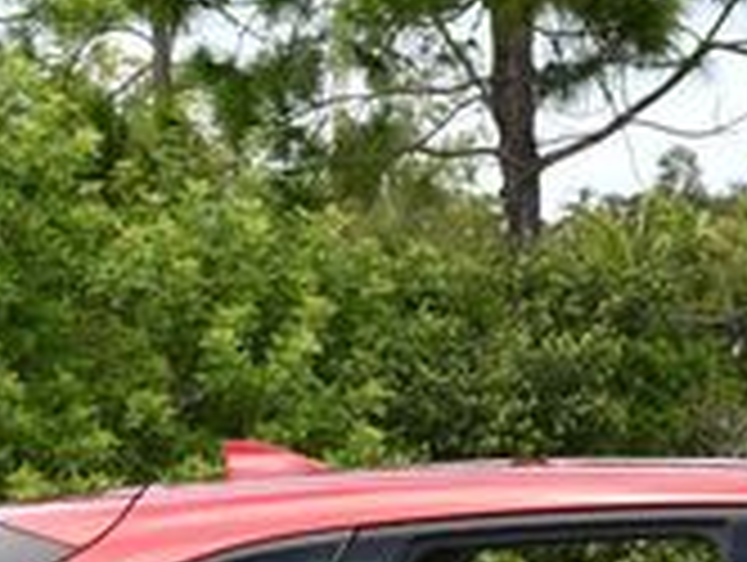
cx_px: 954
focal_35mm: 163
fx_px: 3523
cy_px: 683
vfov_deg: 9.0
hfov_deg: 11.8
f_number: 7.1
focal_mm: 22
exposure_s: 1/250
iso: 200
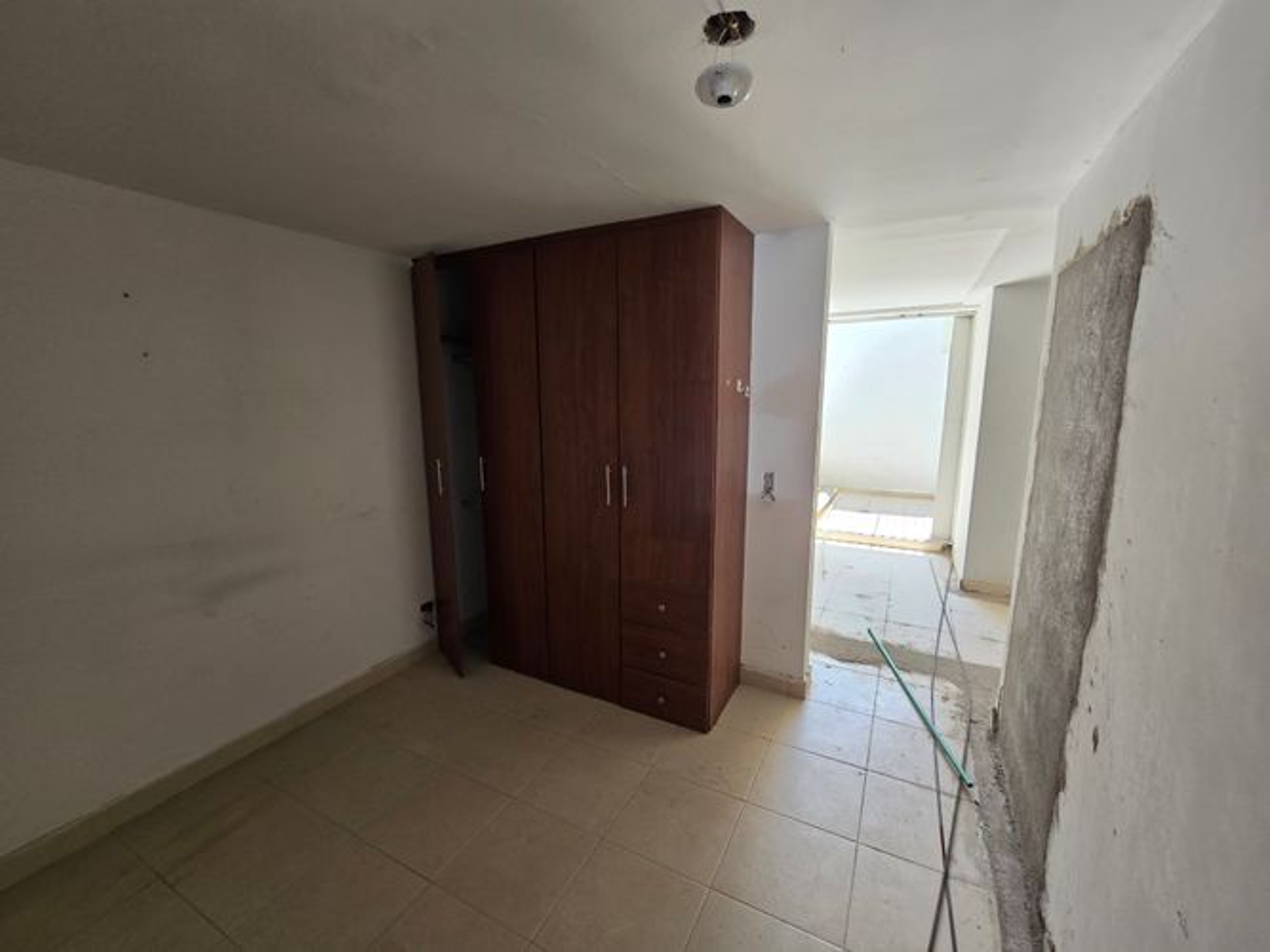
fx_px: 477
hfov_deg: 106.2
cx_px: 635
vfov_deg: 89.9
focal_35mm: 13
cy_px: 476
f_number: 2.2
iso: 125
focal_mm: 2.2
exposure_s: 1/60
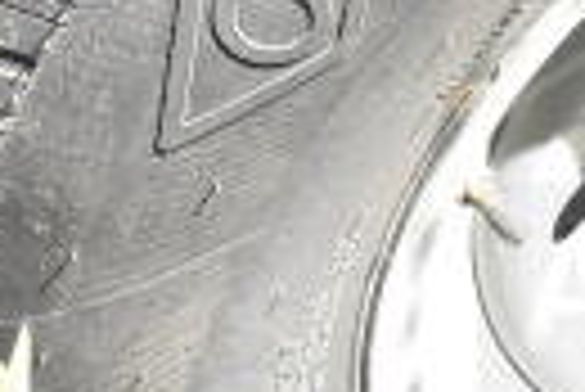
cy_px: 38
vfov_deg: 8.5
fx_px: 2625
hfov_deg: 11.9
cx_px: 981
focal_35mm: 161
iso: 1600
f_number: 9
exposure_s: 1/200
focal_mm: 23
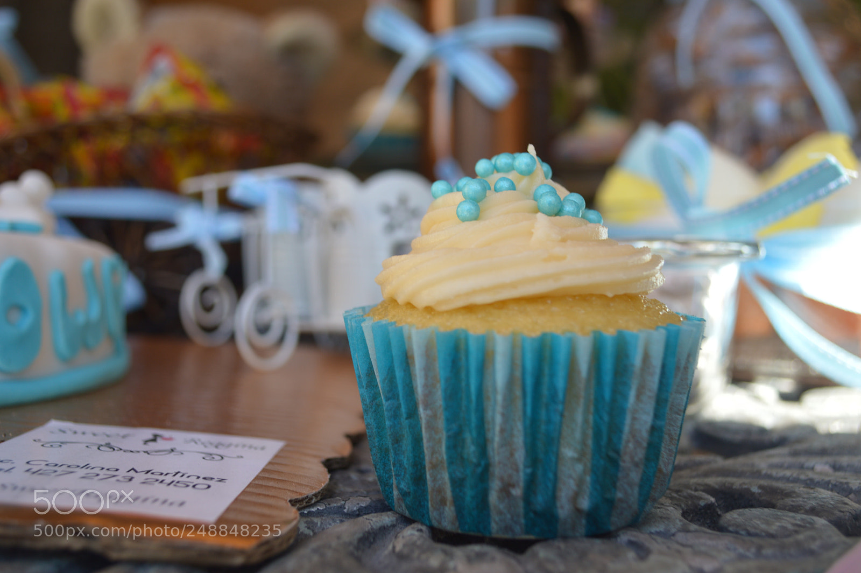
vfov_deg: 34.2
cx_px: 430
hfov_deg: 49.6
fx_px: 932
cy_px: 286
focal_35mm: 39
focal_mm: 26
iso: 100
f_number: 4.2
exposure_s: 1/100
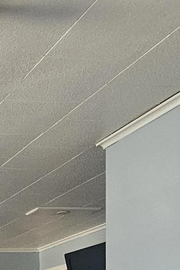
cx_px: -114
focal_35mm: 68
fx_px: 510
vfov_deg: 23.4
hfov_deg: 17.4
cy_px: 411
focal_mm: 2.2
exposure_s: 1/100
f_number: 2.2
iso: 400
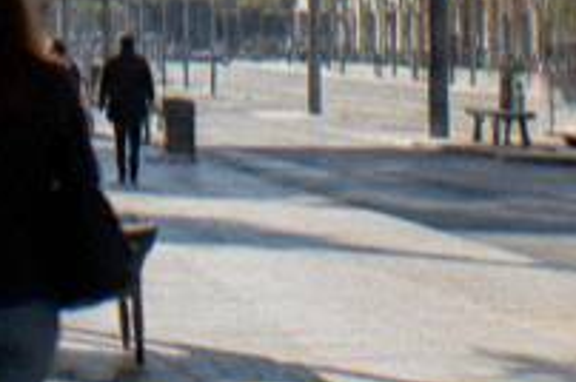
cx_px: 590
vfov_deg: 5.6
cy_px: -91
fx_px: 3882
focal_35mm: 243
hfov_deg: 8.4
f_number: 5.6
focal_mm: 49
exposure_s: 1/500
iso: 640
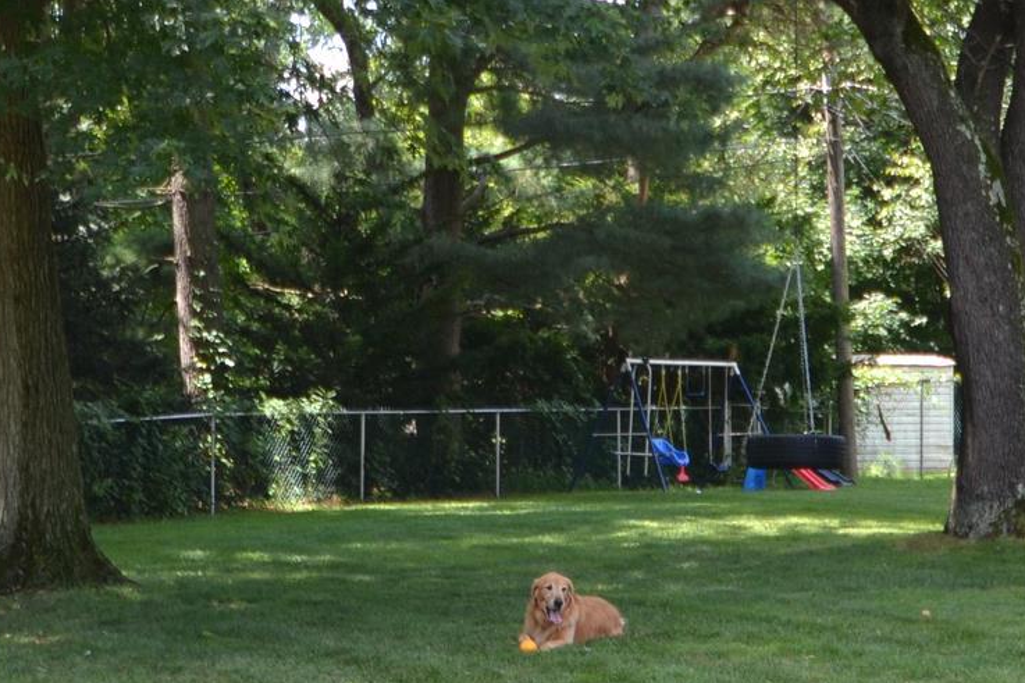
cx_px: 675
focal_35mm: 100
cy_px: 303
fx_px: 2846
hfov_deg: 20.4
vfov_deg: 13.7
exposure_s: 1/125
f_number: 5.6
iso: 125
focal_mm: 24
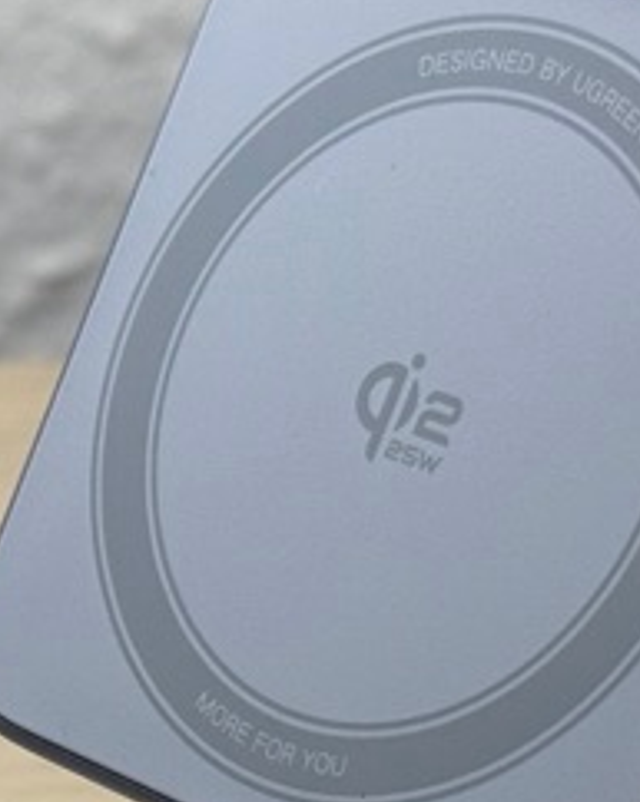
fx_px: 4270
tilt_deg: -26.2
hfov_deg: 8.5
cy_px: 865
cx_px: 73
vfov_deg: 10.6
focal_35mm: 180
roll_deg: +0.0
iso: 64
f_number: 1.78
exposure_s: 1/165
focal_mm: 6.76
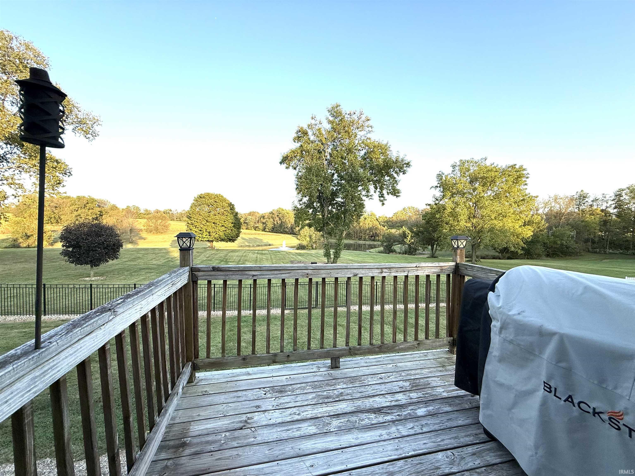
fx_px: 257
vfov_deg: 85.7
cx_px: 318
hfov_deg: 102.1
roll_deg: -0.6
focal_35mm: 14
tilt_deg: -2.7
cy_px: 238
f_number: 2.2
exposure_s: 1/383
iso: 50
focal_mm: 2.22
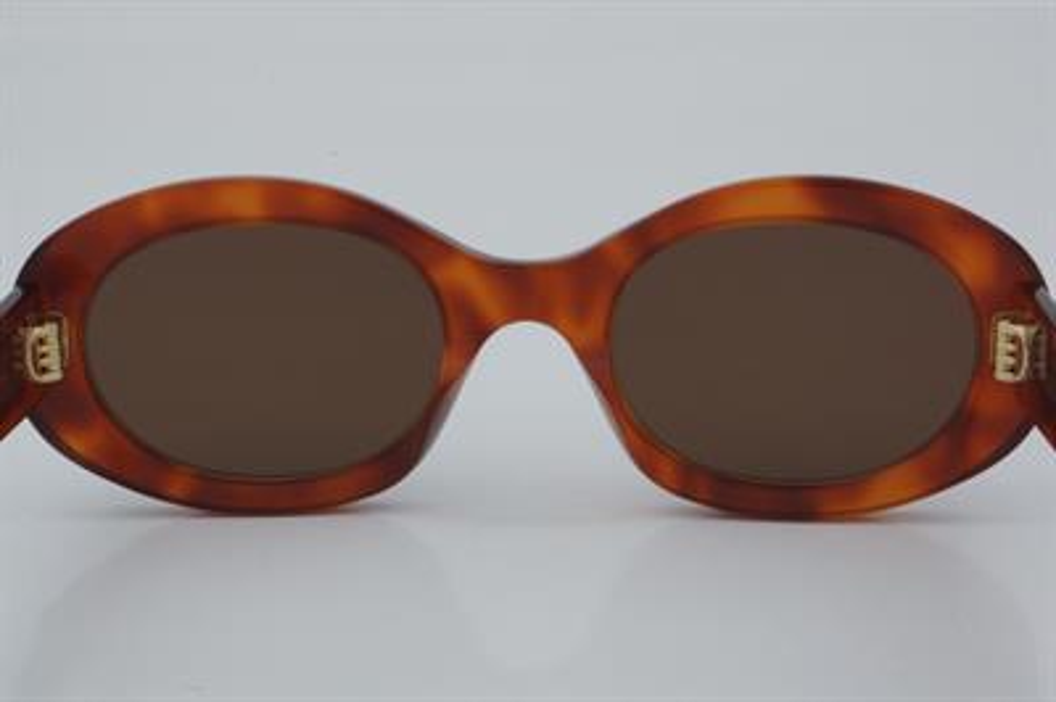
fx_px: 2418
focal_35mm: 82
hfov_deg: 24.6
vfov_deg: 16.5
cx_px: 528
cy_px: 351
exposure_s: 1/4
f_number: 32
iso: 100
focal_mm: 55
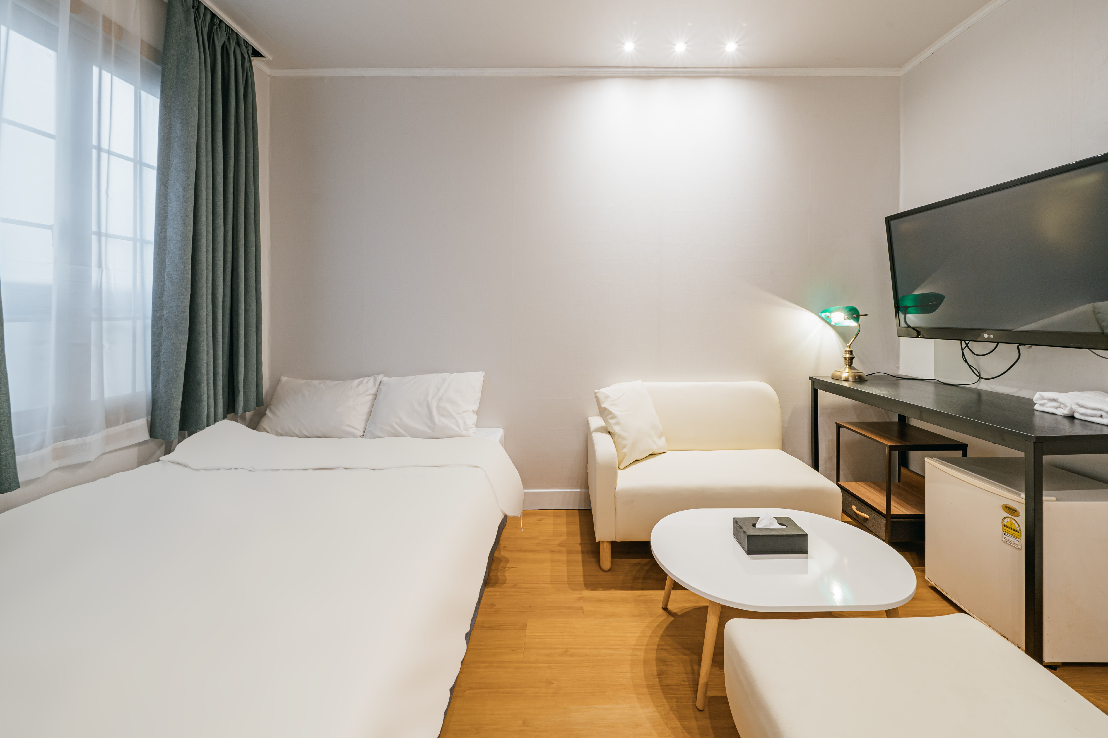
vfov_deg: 85.4
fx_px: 400
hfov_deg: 108.3
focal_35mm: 13
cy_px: 369
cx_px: 554
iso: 200
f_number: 10
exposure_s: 1/2
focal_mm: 13
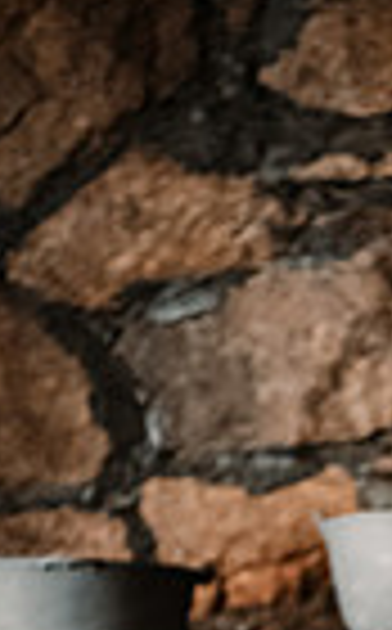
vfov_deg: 8.9
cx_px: 570
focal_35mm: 230
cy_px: 950
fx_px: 3948
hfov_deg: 5.6
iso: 12800
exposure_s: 1/100
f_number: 2.8
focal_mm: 70
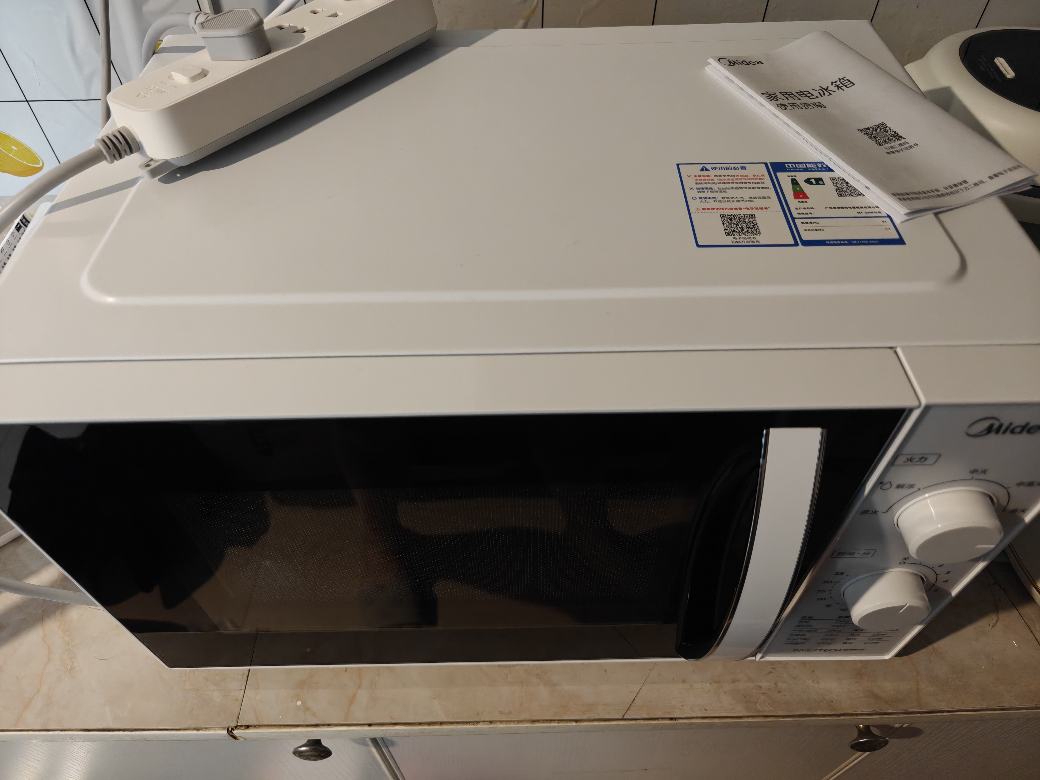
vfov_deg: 58.9
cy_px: 390
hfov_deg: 73.9
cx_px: 520
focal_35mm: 23
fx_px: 691
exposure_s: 1/42
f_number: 1.6
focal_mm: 6.06
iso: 2000
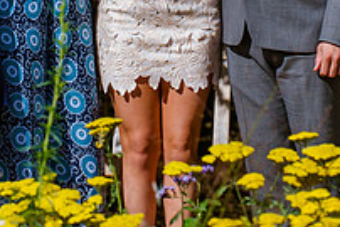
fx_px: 3676
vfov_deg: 3.5
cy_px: -117
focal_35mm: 389
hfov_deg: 5.3
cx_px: 169
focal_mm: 125
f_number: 10
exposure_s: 1/800
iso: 400
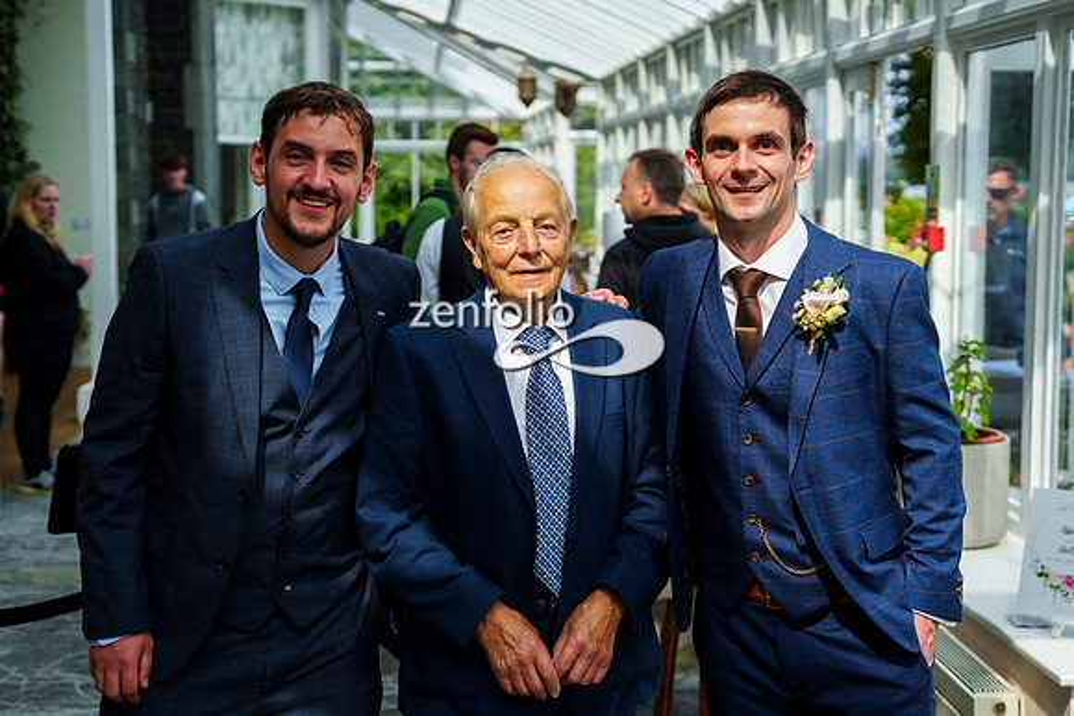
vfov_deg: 23.7
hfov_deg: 34.9
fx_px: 1710
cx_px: 543
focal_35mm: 57
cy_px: 324
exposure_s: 1/8000
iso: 1600
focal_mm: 52
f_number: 3.5
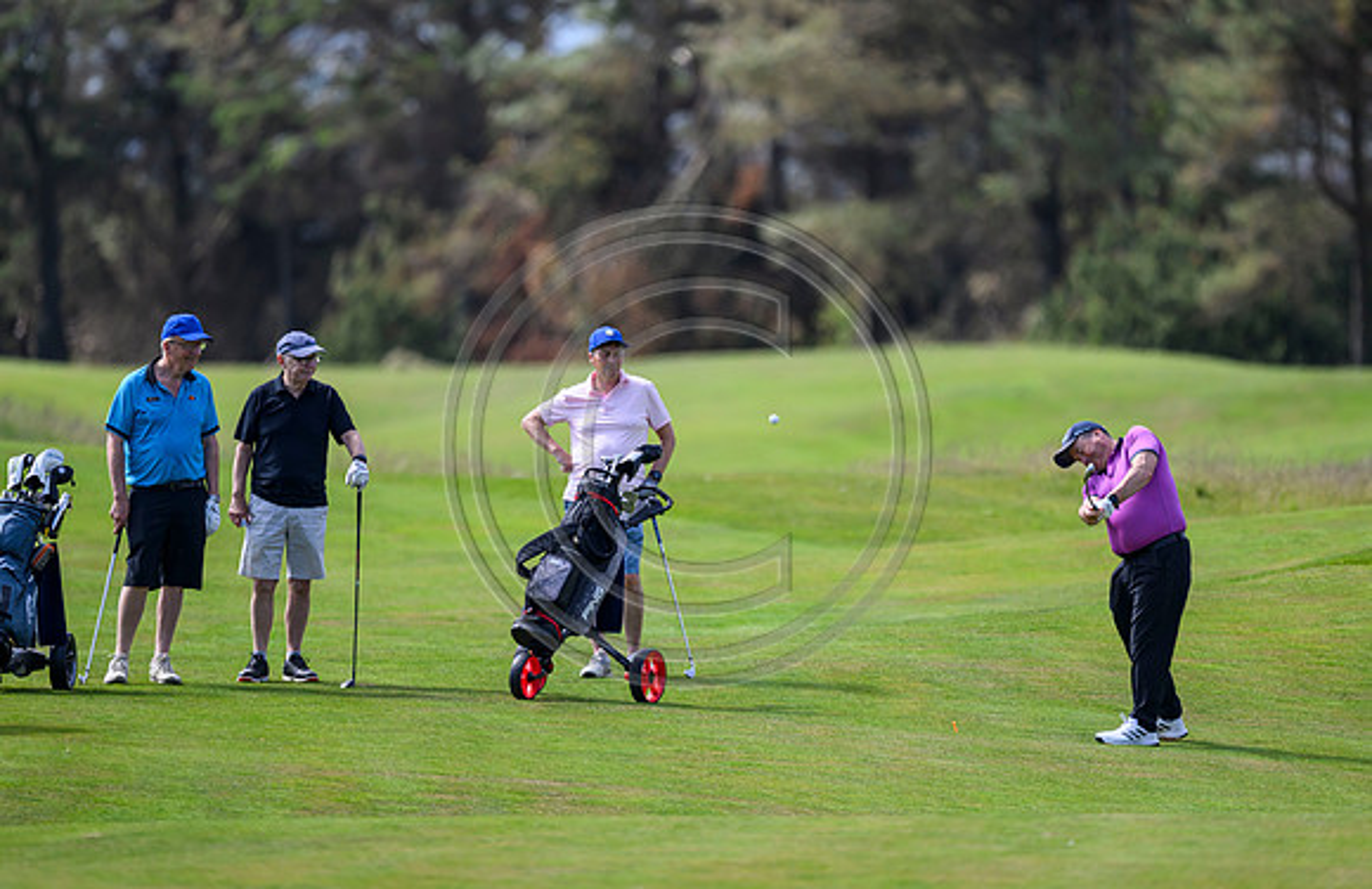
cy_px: 397
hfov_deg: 3.4
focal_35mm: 608
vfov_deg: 2.2
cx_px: 739
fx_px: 22980
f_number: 4
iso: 500
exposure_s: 1/2500
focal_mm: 560
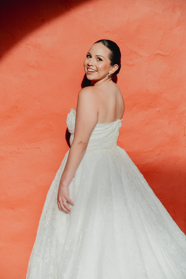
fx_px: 659
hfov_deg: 16.1
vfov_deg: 23.9
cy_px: 140
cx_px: 93
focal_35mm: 85
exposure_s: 1/320
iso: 200
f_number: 4
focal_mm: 85
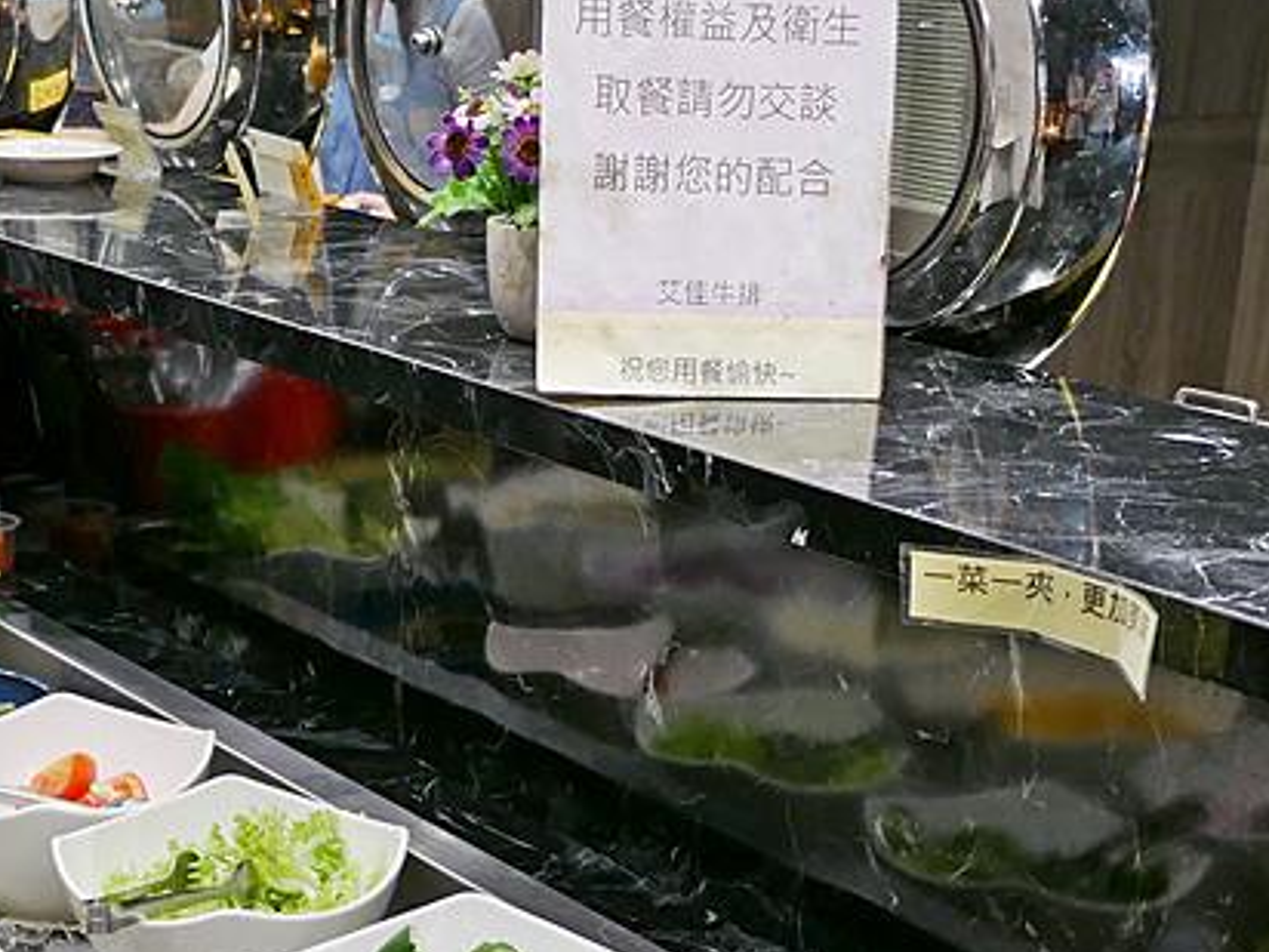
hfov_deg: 28.5
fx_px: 2493
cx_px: 521
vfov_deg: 20.6
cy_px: 1043
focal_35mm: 68
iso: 250
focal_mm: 14
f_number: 2.5
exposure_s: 1/60
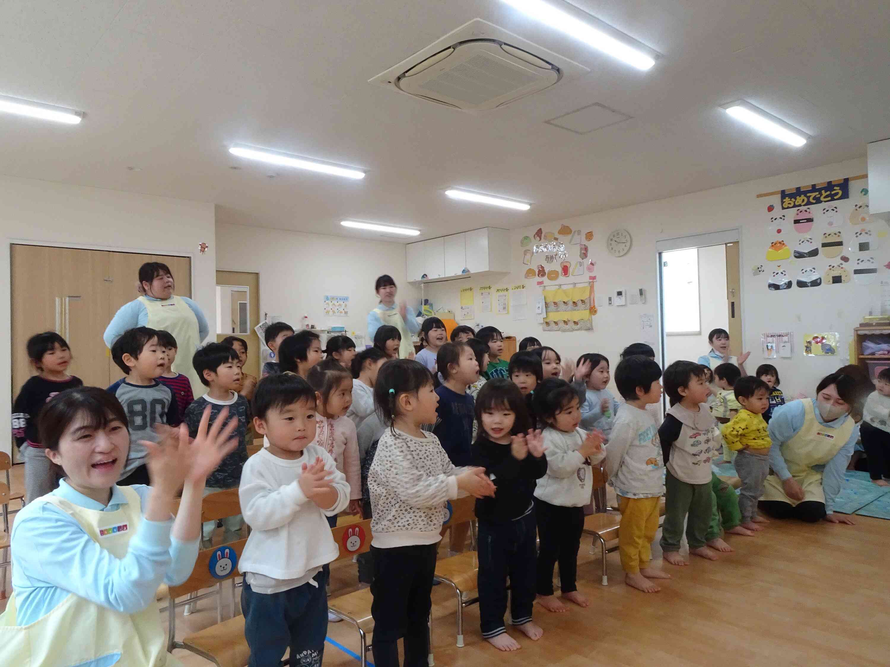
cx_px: 445
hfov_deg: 71.6
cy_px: 334
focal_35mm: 24
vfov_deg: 56.8
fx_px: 617
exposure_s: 1/30
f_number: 7.1
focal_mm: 4.1
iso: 400
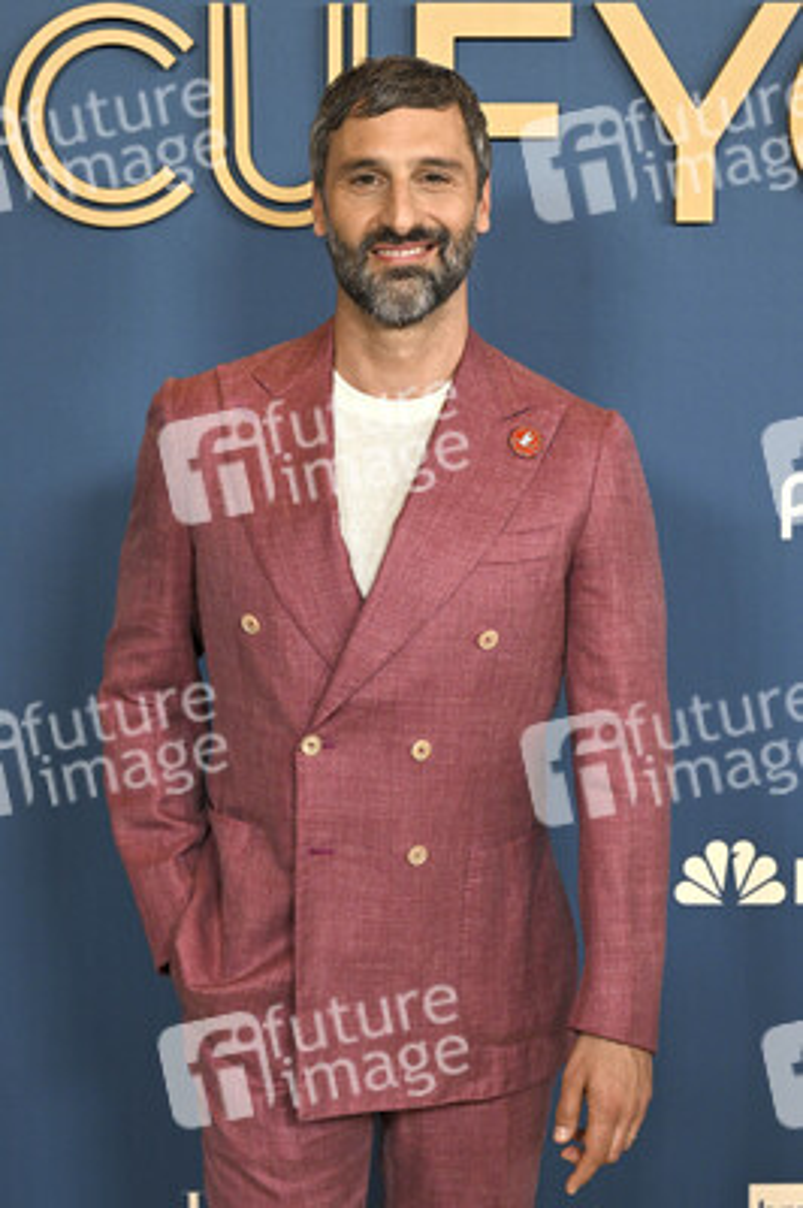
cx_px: 402
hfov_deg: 18.2
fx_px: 2514
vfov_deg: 27.0
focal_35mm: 75
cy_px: 604
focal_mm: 75
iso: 2000
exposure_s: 1/320
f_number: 5.6
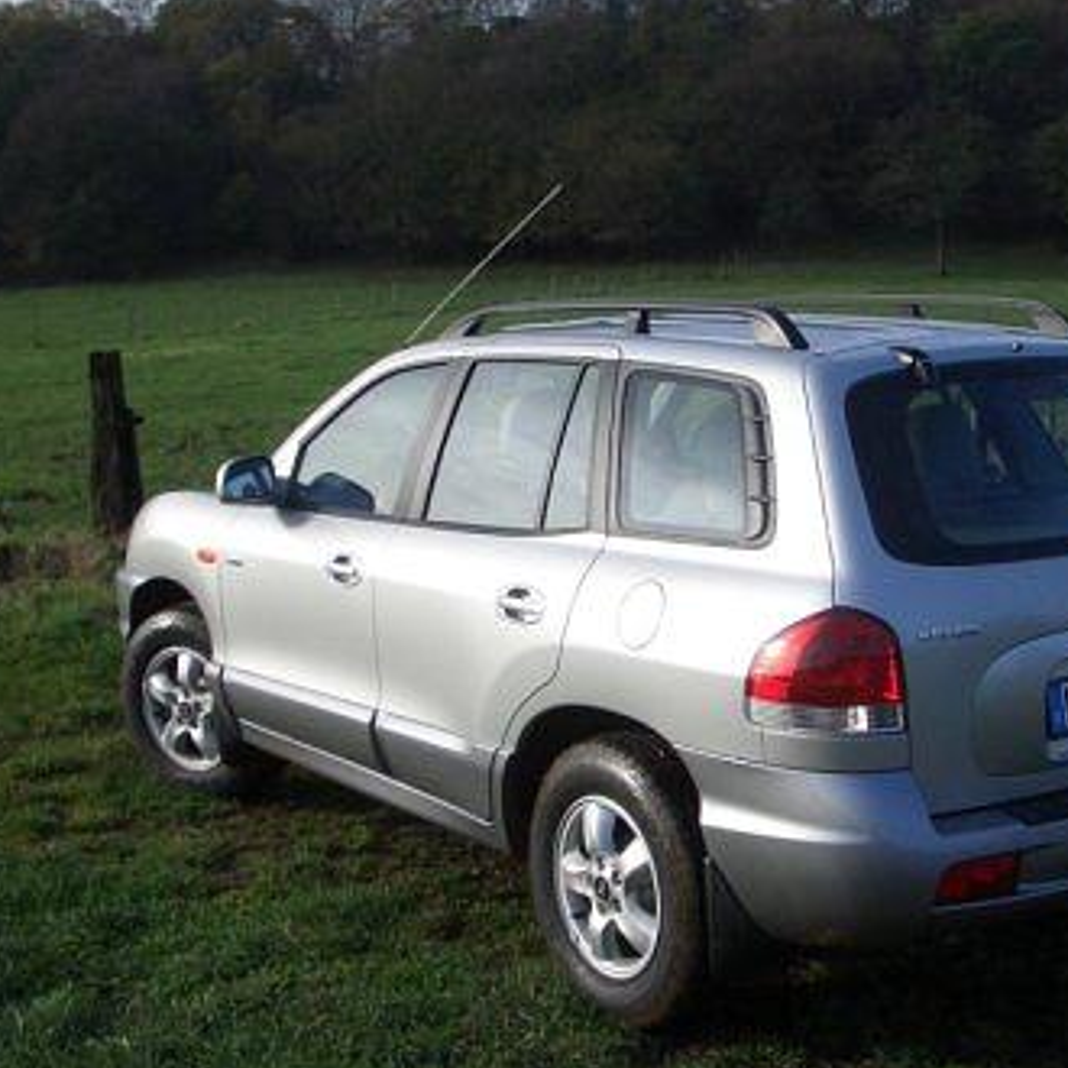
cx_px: 702
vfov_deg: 40.0
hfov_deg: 39.6
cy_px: 534
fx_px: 1466
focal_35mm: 42
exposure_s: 1/320
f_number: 4.3
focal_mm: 5.8
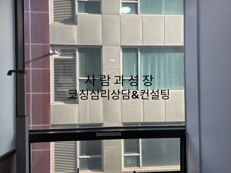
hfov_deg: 73.9
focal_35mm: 23
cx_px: 116
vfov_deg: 58.9
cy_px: 86
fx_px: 153
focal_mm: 6.25
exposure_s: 1/120
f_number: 1.7
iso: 25
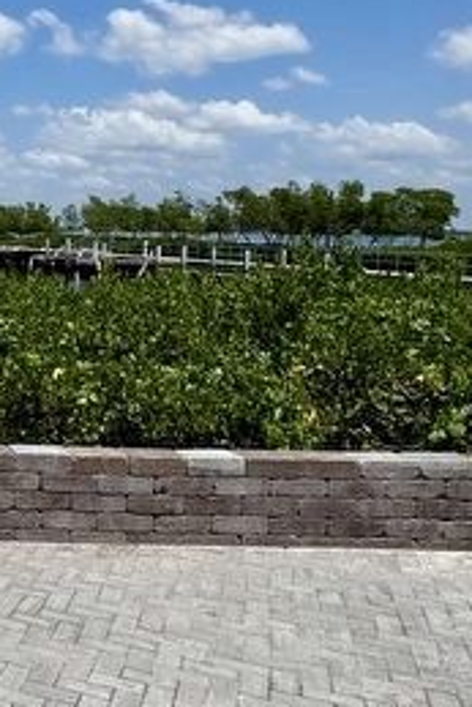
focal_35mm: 45
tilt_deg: -5.9
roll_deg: +0.1
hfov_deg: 23.8
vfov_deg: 43.4
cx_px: -232
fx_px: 884
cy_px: 289
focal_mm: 2.22
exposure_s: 1/3390
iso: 50
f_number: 2.2
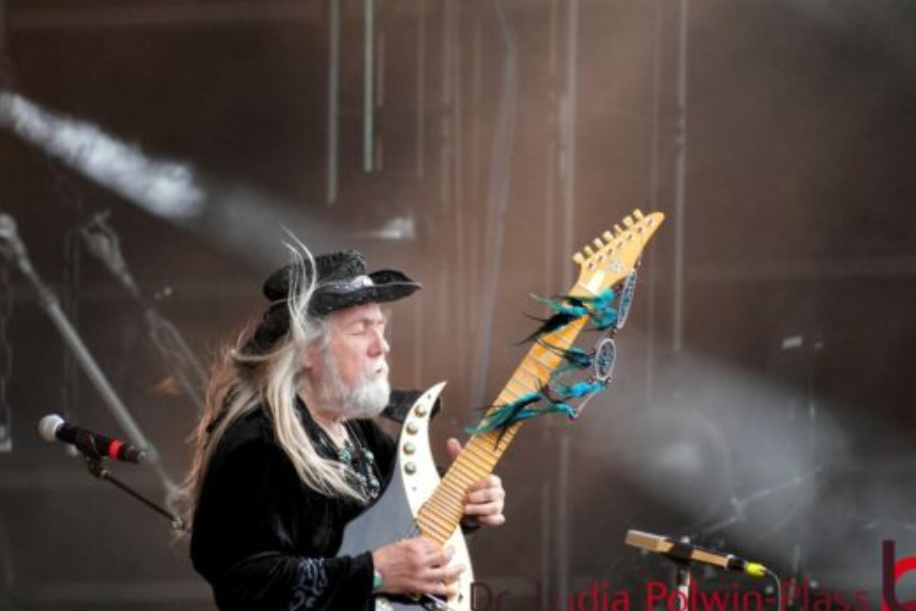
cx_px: 309
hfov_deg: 3.1
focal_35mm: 662
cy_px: 348
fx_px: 16843
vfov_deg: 2.1
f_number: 6.3
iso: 1250
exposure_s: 1/500
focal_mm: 300
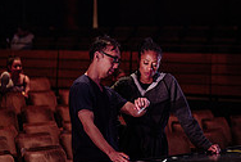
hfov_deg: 12.9
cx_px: 306
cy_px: 47
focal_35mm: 154
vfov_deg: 8.9
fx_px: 1033
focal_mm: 50
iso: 1000
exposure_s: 1/125
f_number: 1.2
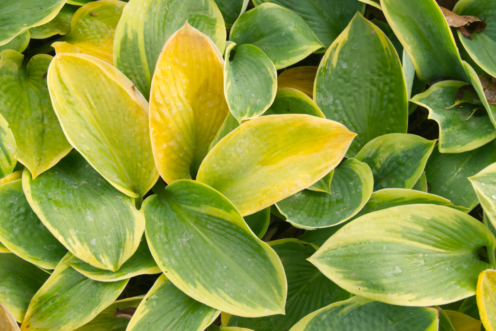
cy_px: 166
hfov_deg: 33.4
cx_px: 248
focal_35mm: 60
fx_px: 827
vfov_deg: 22.6
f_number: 9
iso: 800
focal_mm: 40
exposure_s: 1/250
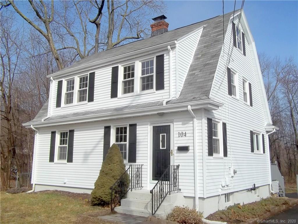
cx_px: 149
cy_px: 112
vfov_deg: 44.2
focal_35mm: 32
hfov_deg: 56.8
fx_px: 275
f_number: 8.8
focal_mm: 5.7
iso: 64
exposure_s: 1/250
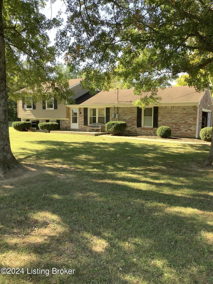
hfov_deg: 45.4
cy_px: 142
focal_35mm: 31
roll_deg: -0.9
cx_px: 106
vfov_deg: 58.4
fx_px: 254
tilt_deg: -6.8
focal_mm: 3.3
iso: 50
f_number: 2.4
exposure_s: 1/120
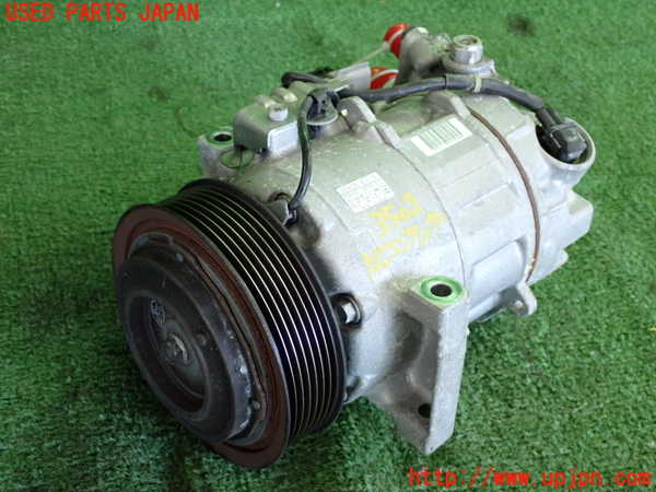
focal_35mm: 50
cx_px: 328
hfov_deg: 38.2
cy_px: 246
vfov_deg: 29.1
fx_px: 948
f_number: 3.2
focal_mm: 9.01
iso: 640
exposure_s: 1/125
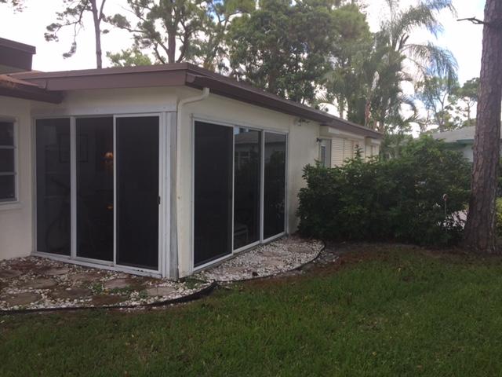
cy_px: 188
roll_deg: -1.3
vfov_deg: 48.2
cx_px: 251
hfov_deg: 61.7
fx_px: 421
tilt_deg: -2.6
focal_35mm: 29
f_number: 2.2
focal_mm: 4.15
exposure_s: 1/388
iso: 32
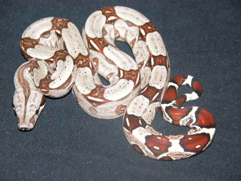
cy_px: 90
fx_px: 870
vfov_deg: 11.9
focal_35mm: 125
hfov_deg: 15.8
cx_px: 120
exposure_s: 1/125
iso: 100
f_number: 3.8
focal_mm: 31.9
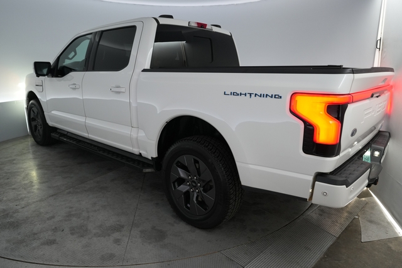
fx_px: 268
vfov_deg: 53.1
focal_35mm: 24
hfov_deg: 73.8
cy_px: 134
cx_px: 201
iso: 1600
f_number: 4
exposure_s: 1/160
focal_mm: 24
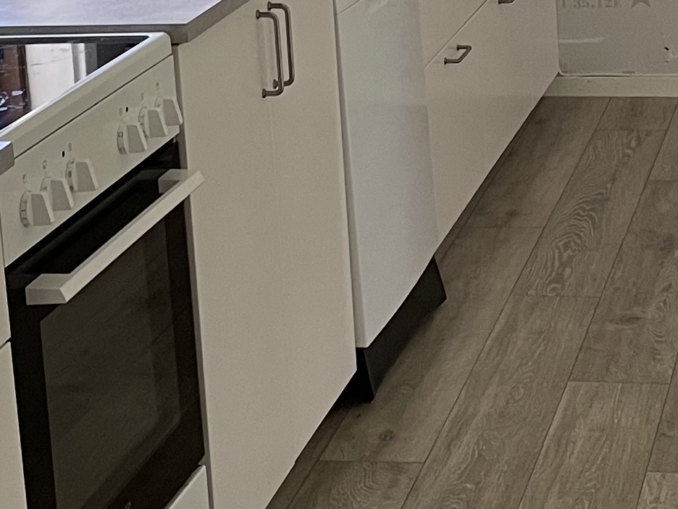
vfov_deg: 13.0
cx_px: 453
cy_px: -41
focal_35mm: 112
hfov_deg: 17.5
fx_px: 2194
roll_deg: +3.5
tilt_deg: -8.4
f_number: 1.6
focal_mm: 4.2
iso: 125
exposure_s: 1/70
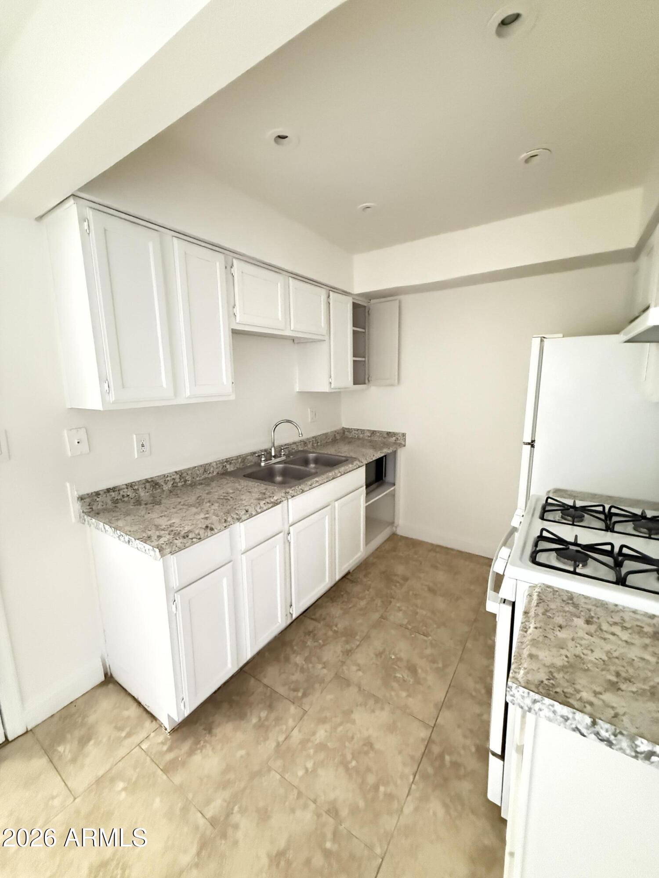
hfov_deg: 85.7
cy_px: 439
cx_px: 330
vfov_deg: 102.1
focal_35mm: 14
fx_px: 355
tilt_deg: -9.3
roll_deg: +1.2
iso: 1600
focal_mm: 2.22
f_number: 2.2
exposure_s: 1/30
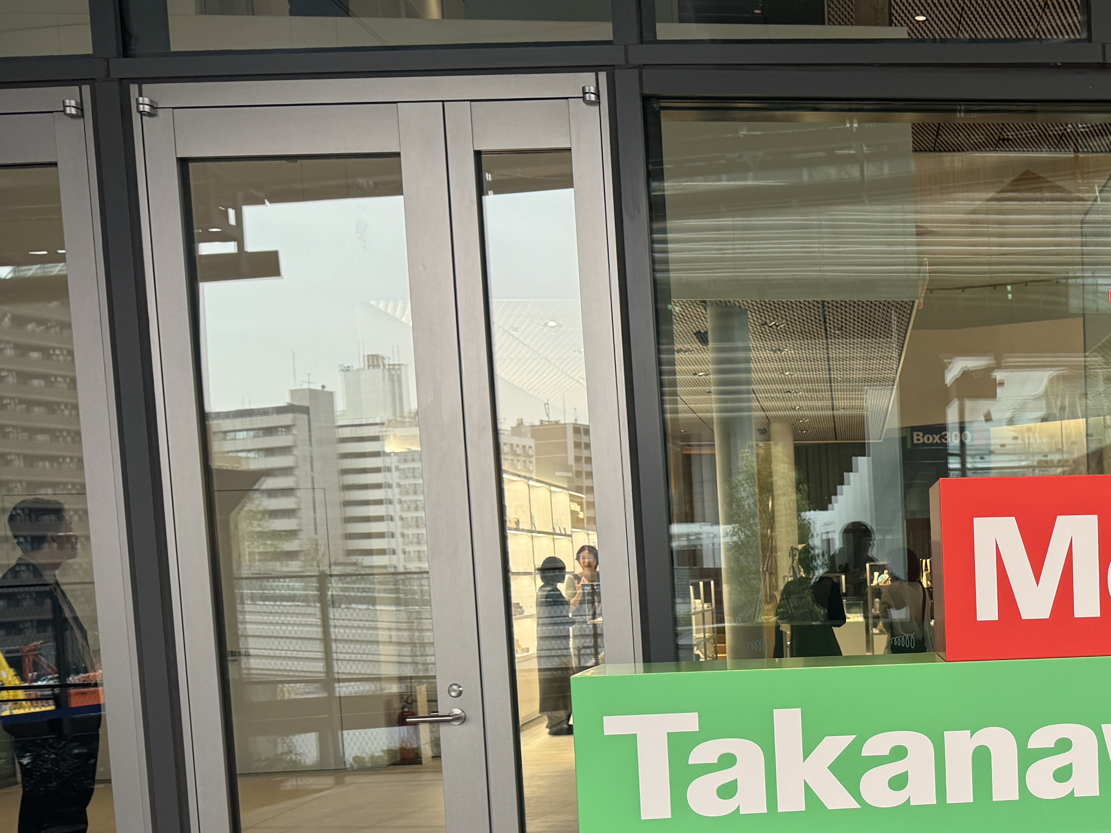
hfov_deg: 38.0
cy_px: 687
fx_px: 1476
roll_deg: +1.5
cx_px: 1034
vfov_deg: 30.6
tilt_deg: -5.9
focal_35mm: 46
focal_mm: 6.76
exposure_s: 1/100
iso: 100
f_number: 1.78
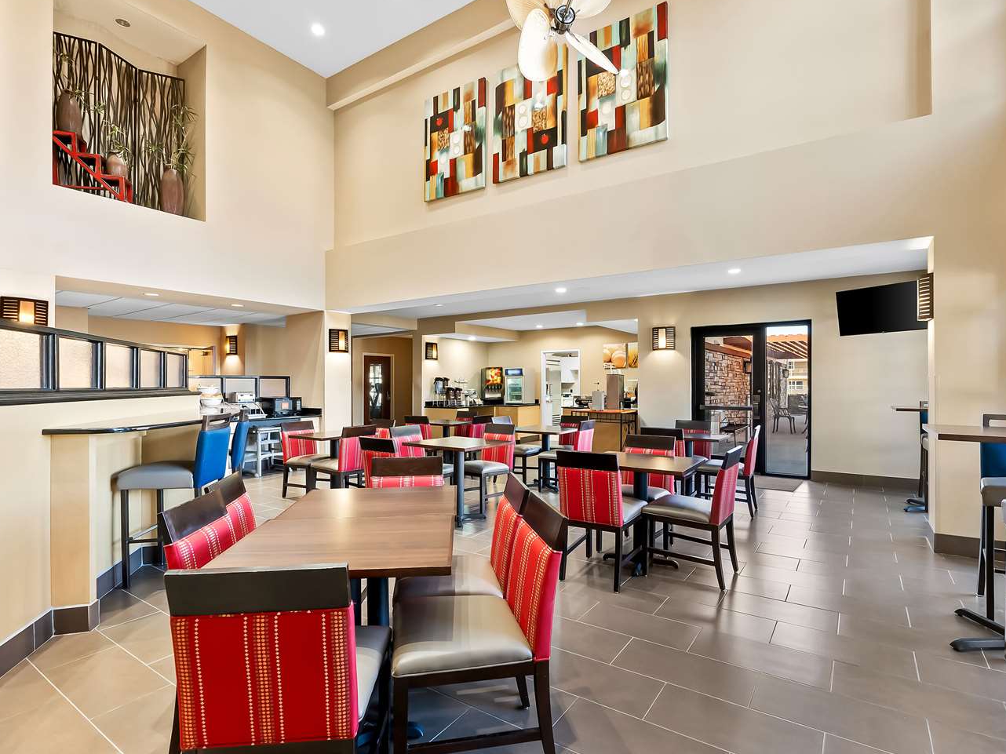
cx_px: 513
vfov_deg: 71.6
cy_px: 369
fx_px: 523
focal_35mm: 18
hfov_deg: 87.8
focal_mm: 16
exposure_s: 1/1.67
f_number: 8
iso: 320
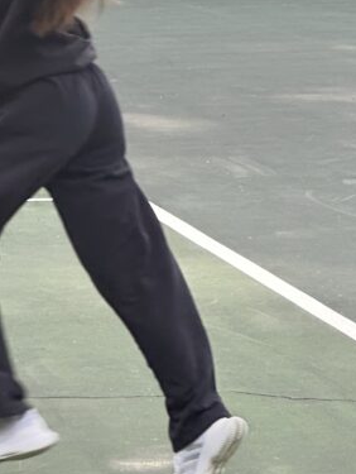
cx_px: 181
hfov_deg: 7.1
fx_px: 2875
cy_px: 154
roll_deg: +0.7
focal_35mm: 210
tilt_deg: -6.5
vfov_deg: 9.4
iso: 40
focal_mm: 9
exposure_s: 1/99
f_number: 2.8
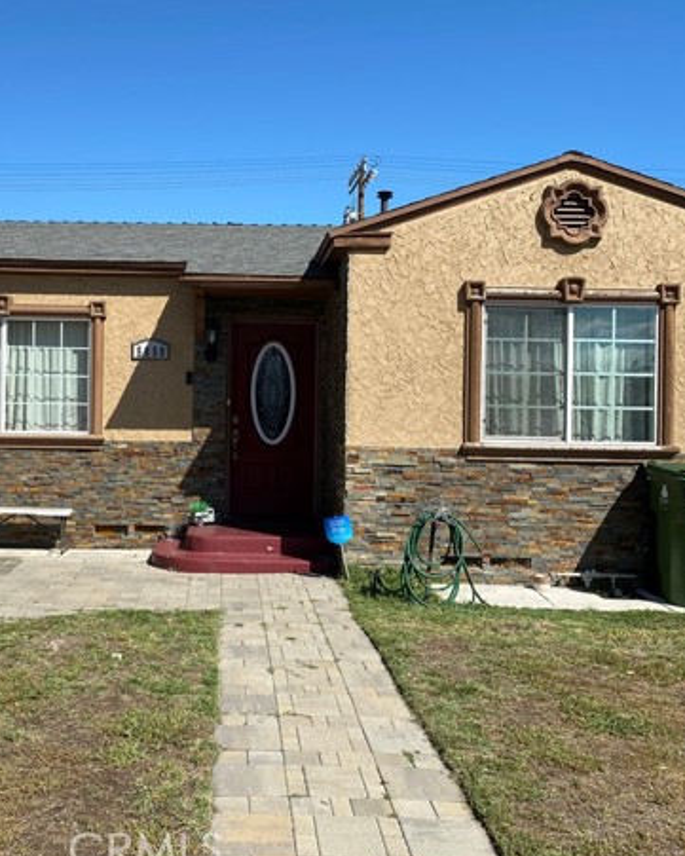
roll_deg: -1.0
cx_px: 213
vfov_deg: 50.3
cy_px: 421
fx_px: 912
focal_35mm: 36
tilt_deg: -0.1
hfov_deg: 40.5
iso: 32
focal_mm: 4.25
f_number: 1.8
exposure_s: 1/3300
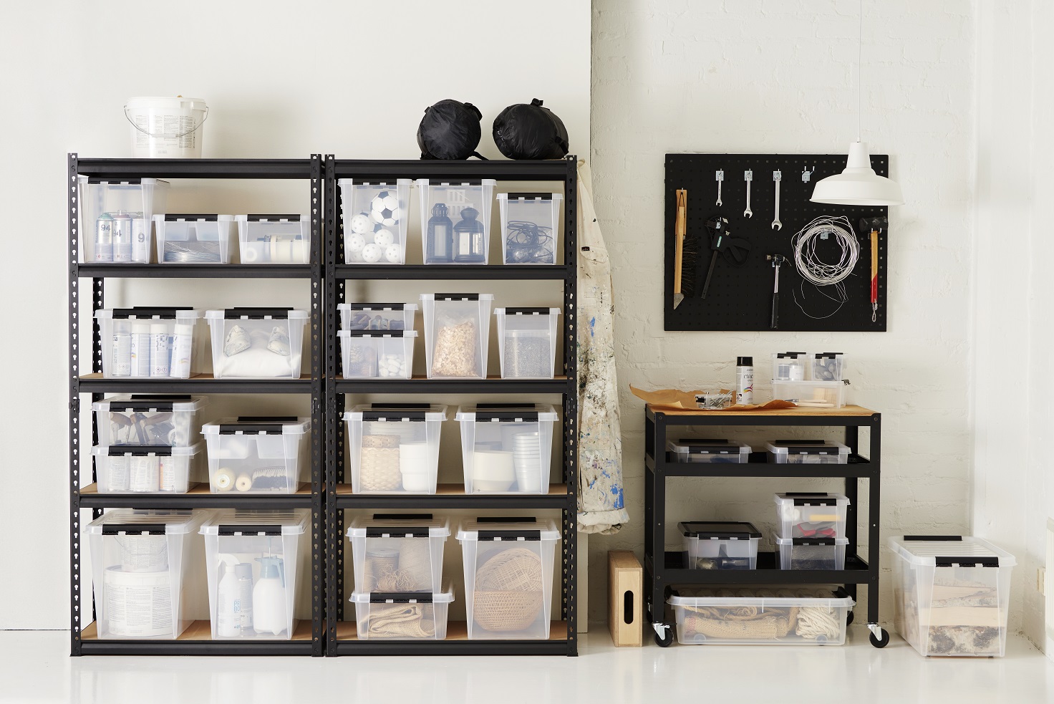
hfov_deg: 28.8
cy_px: 352
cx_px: 527
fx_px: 2050
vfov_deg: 19.5
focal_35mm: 70
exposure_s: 1/100
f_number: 8
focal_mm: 70
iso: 160
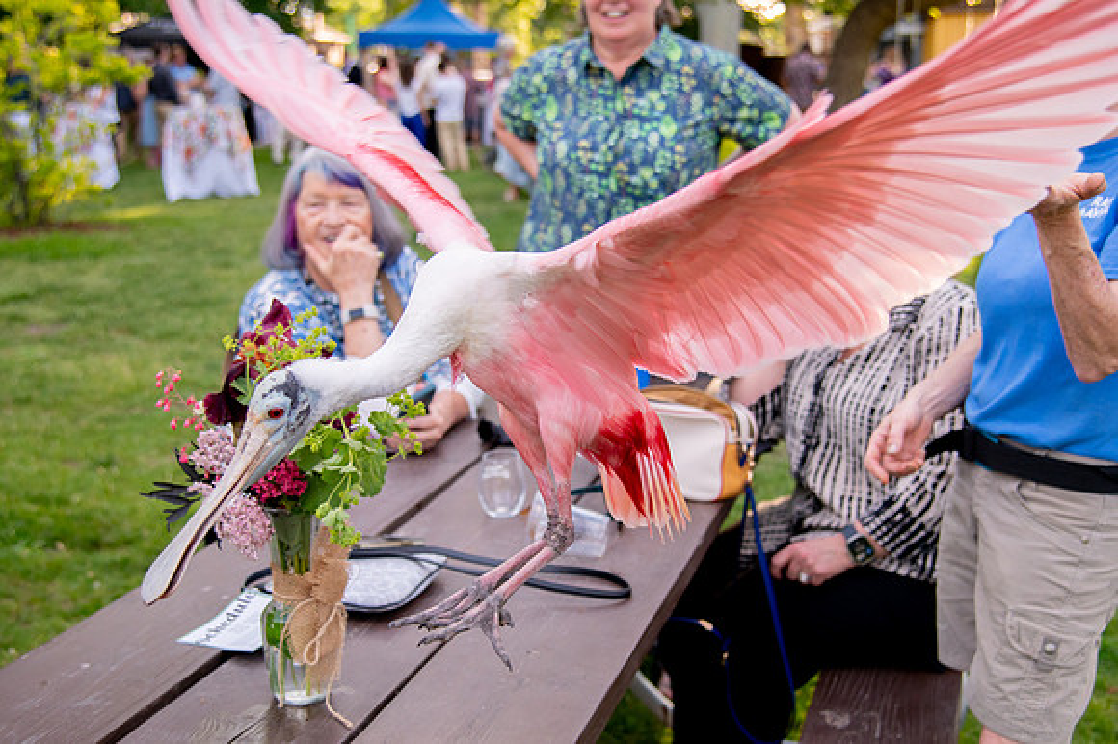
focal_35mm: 46
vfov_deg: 29.1
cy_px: 410
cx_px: 565
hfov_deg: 42.6
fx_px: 1434
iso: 1000
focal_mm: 38
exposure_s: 1/1250
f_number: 4
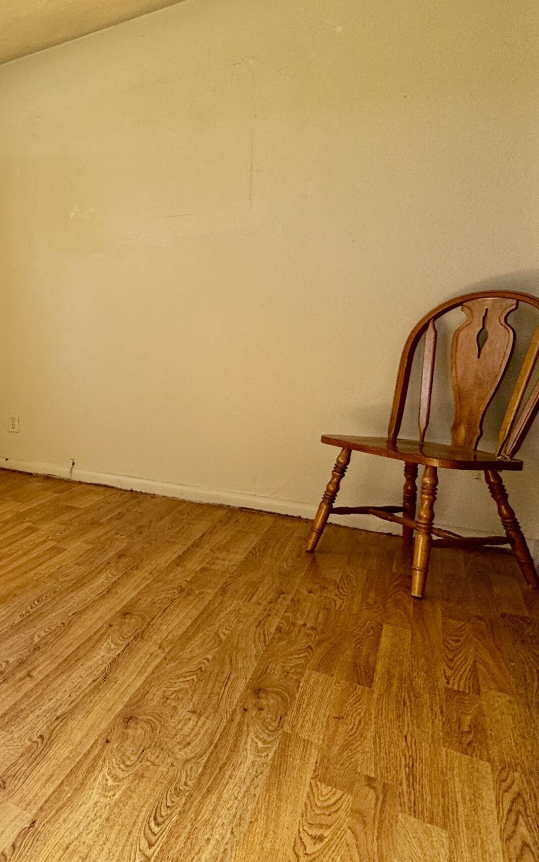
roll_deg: +0.2
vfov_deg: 70.1
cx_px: -118
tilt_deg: -5.0
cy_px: 372
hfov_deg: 36.2
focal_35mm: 26
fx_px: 611
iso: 64
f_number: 2.2
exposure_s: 1/99
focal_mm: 2.22
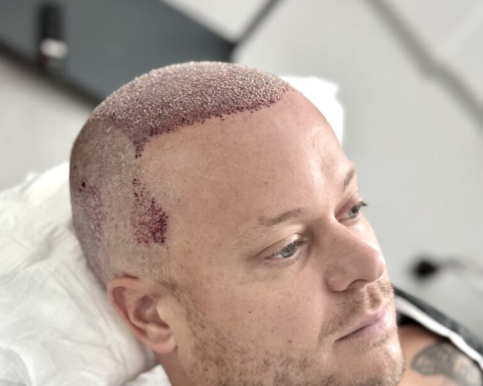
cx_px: 241
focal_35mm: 63
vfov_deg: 24.1
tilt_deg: -49.7
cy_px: 246
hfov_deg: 30.0
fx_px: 900
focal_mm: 6.86
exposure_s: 1/25
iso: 640
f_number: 1.78
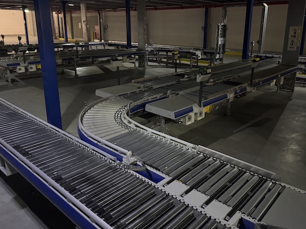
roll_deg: -0.1
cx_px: 164
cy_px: 96
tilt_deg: -15.3
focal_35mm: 29
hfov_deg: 61.6
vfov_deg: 48.0
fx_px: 256
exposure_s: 1/30
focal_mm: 6.76
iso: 1600
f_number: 1.78
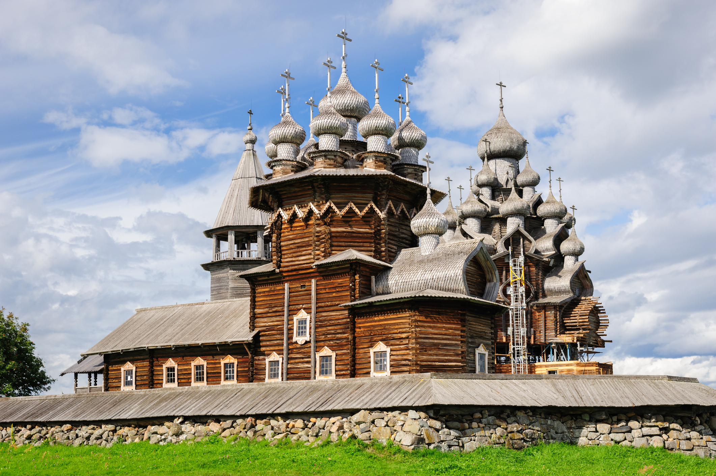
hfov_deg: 38.2
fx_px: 1034
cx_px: 358
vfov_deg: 26.0
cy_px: 238
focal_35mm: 52
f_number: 9
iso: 200
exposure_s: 1/100
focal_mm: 52
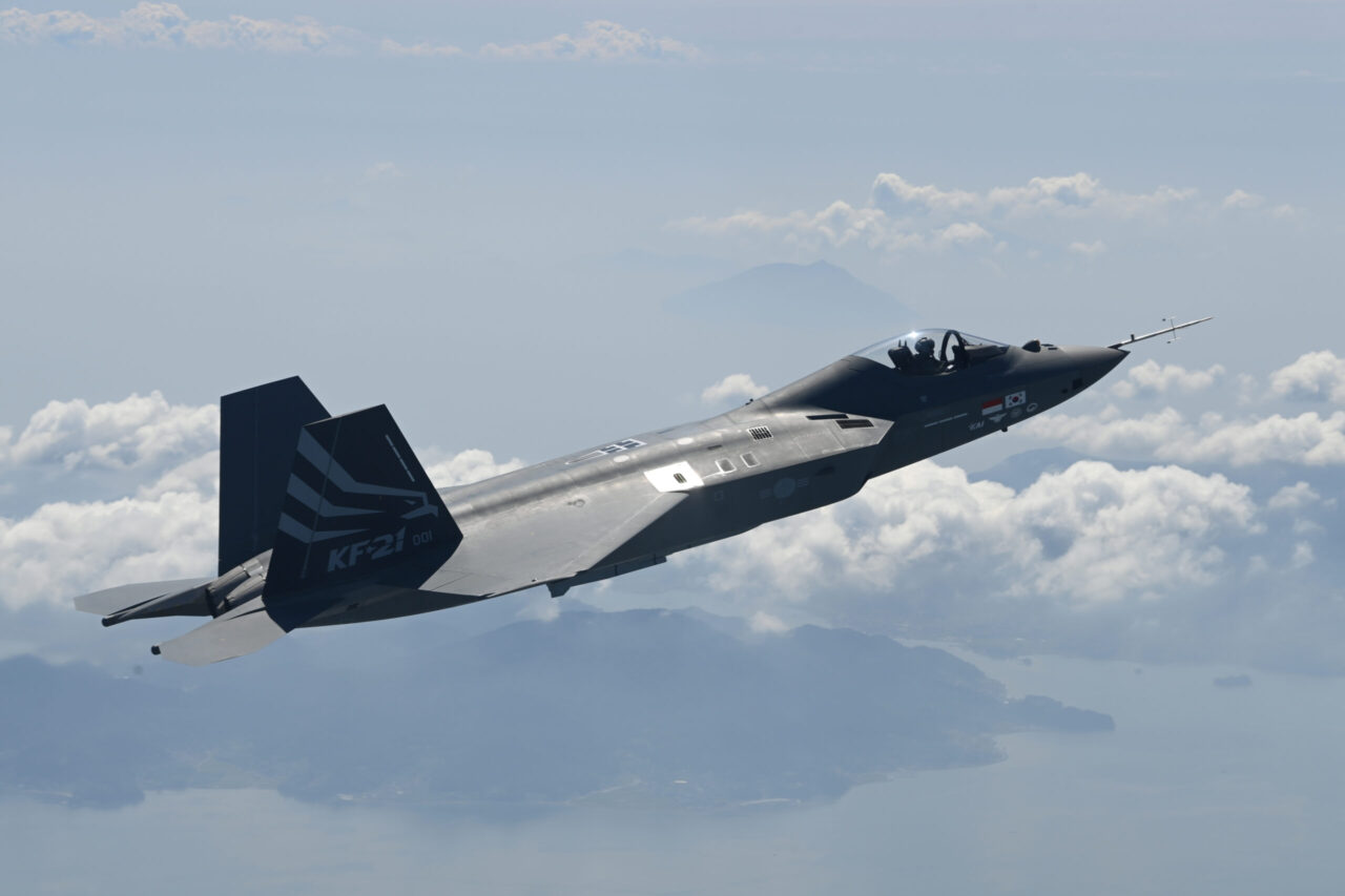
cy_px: 448
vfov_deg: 9.8
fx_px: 5230
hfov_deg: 14.7
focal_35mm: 140
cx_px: 672
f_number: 8
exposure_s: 1/800
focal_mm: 140
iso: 125
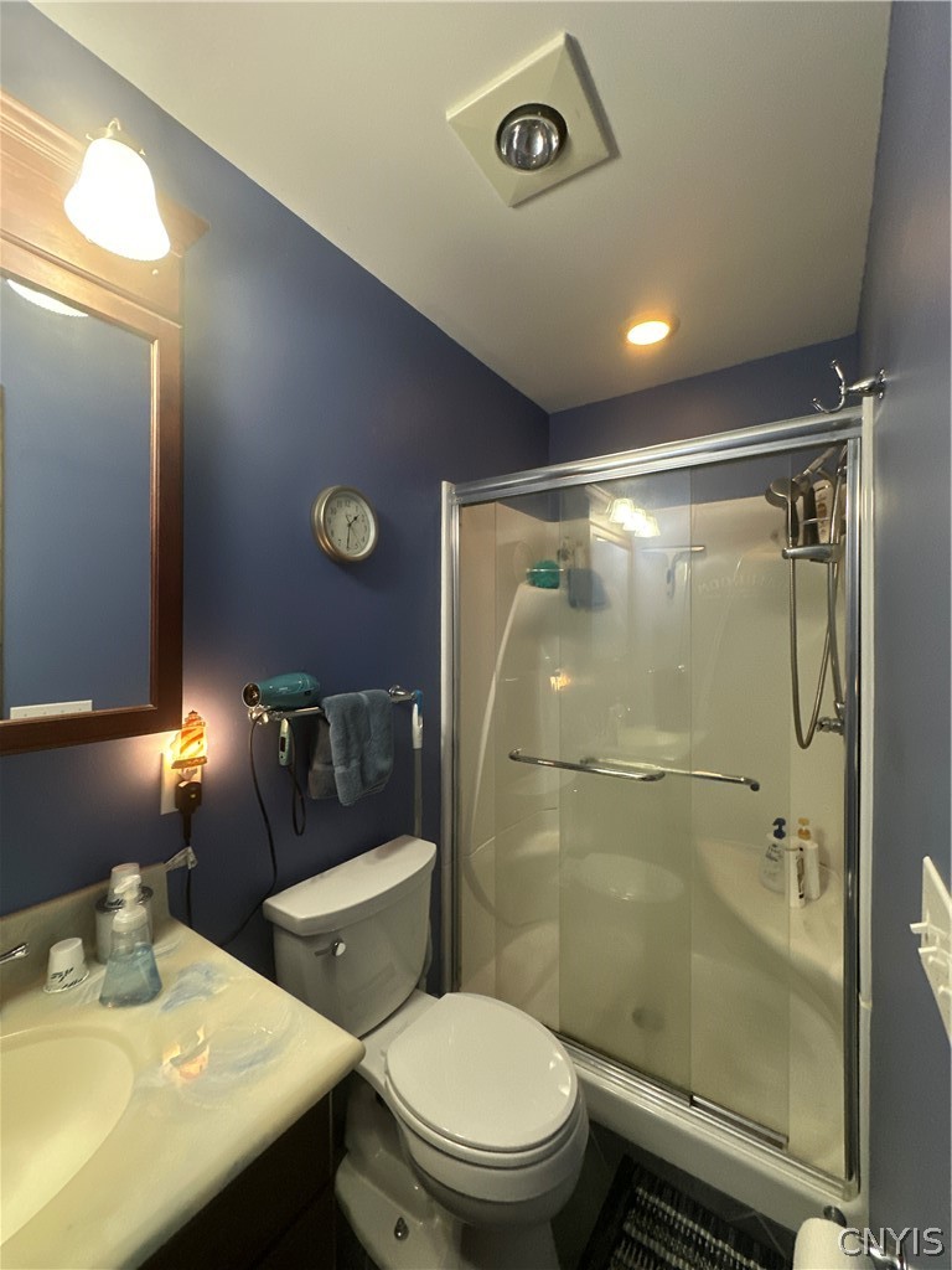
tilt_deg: +0.7
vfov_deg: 102.1
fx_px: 513
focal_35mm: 14
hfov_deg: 85.7
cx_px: 476
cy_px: 635
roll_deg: -0.4
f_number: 2.2
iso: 1000
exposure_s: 1/60
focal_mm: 2.22
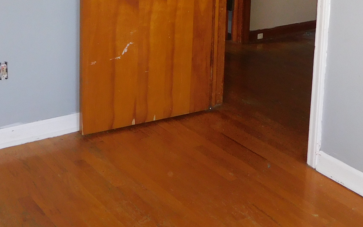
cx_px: 131
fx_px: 653
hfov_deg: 30.9
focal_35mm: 66
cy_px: -37
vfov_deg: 18.8
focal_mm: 4
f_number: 3
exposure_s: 1/30
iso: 200
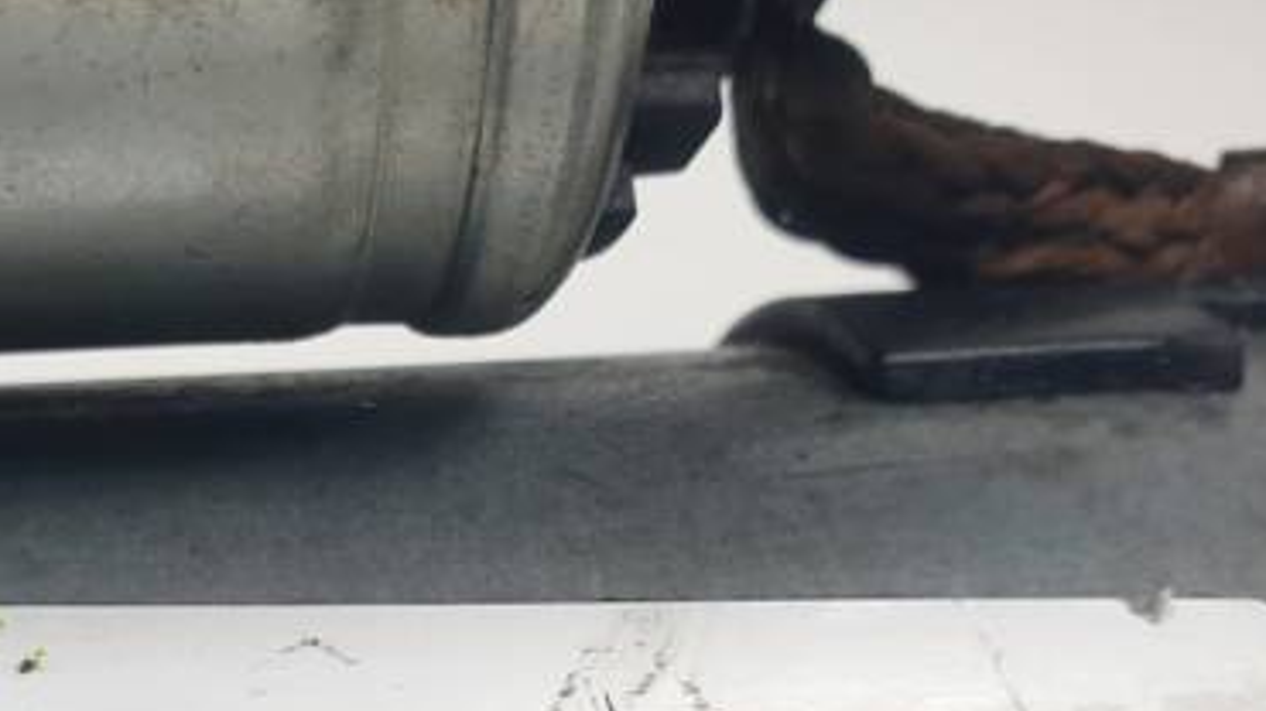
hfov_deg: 41.3
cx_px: 376
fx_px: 1645
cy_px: 754
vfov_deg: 23.2
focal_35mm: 49
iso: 50
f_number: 2.4
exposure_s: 1/203
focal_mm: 4.3
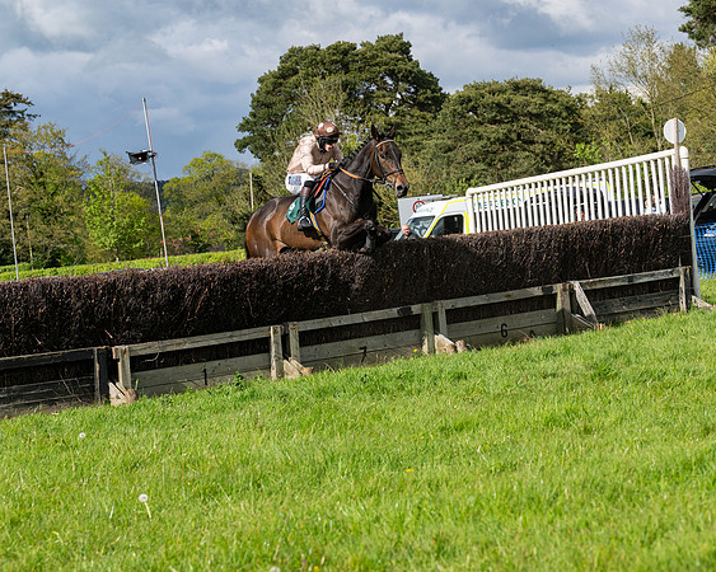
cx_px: 367
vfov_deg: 17.9
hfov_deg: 22.3
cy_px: 293
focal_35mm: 86
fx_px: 1818
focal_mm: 70
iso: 400
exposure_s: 1/3200
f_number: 5
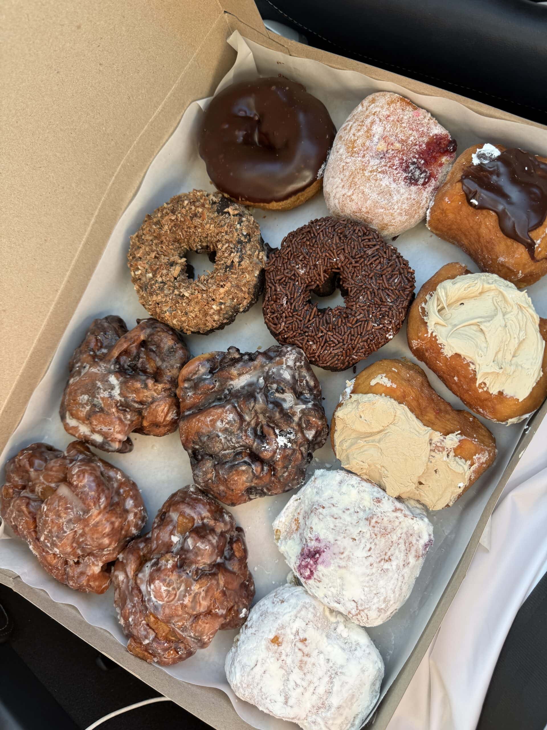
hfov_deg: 56.8
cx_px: 274
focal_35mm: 24
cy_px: 365
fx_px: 506
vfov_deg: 71.6
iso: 64
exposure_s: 1/148
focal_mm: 6.76
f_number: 1.78
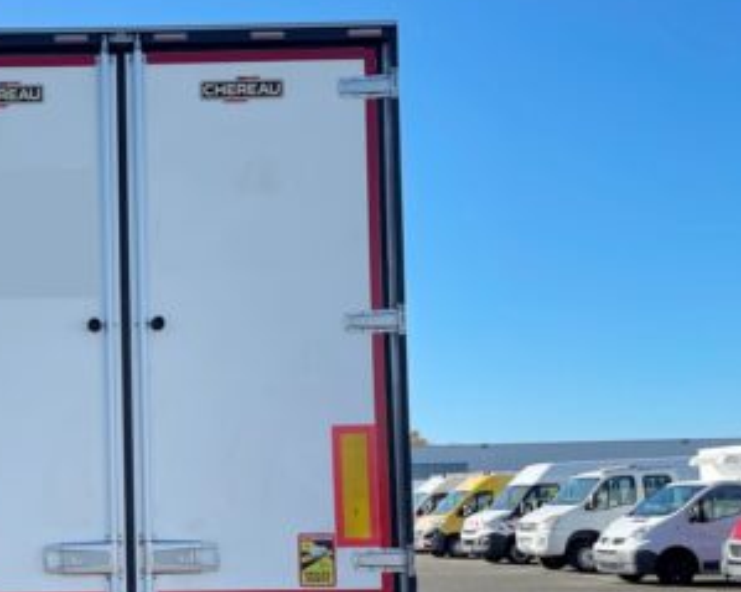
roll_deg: +1.9
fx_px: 1118
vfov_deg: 29.4
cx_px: 72
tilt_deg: +6.6
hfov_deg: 34.6
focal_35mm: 51
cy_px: 401
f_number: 1.6
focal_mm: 4.2
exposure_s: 1/2747
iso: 32
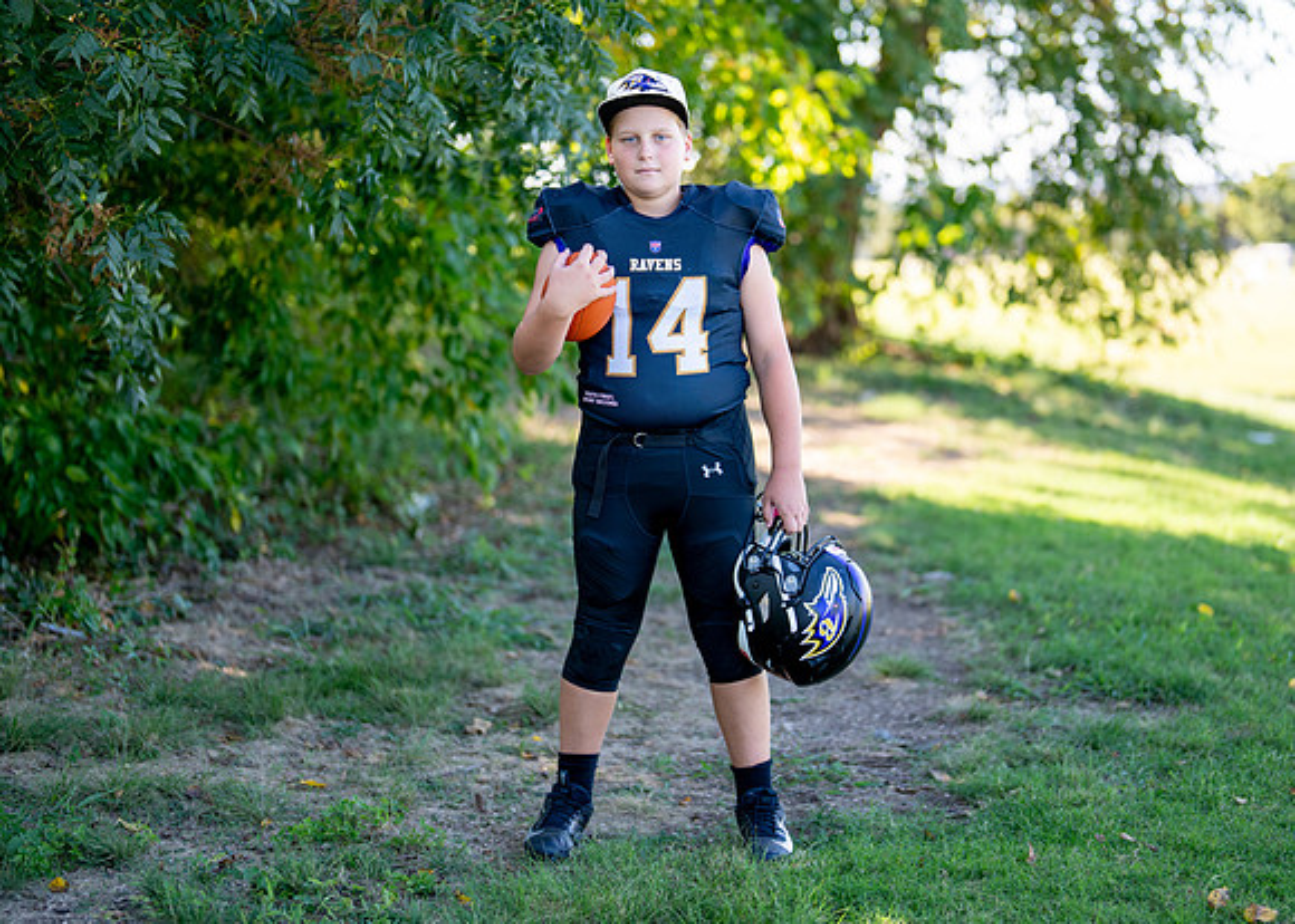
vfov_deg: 21.9
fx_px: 2391
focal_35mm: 65
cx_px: 705
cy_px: 418
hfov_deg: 30.3
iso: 100
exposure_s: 1/1250
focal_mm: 50
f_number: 1.2
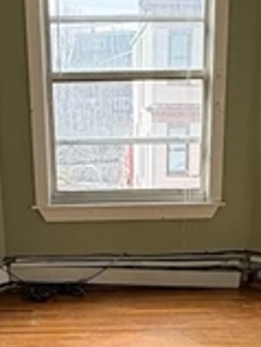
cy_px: 327
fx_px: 682
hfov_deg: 21.7
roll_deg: +0.1
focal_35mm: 68
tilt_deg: -20.8
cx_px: 110
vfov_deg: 27.3
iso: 64
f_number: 2.2
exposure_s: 1/222
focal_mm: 2.22
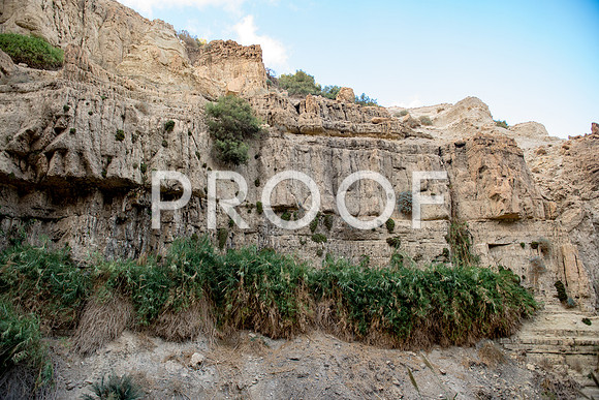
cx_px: 300
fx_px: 399
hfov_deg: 73.7
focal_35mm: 24
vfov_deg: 53.2
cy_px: 200
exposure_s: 1/200
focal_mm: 24
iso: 200
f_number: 2.8
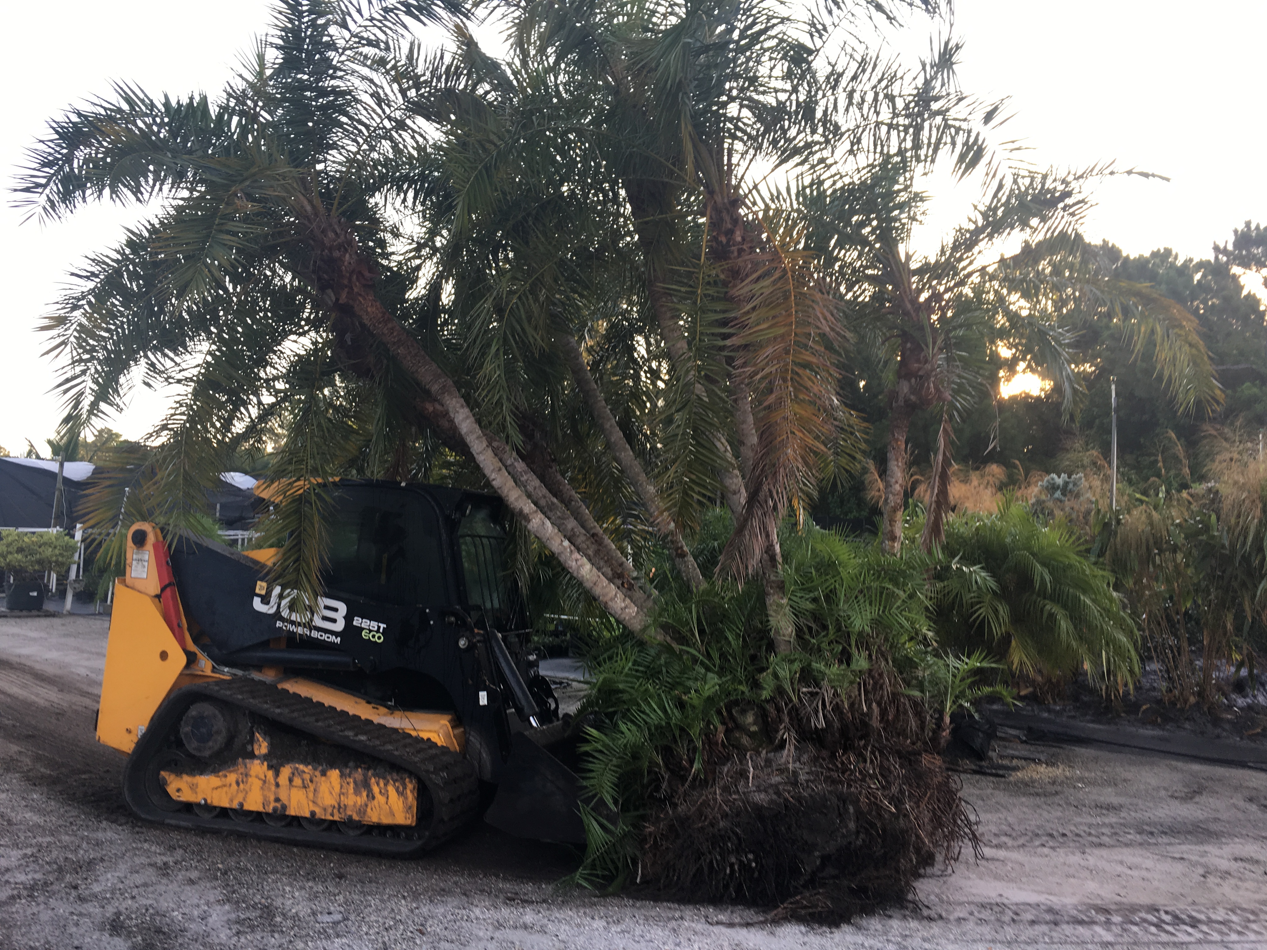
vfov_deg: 48.2
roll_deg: -2.2
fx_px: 1061
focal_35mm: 29
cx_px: 634
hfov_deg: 61.7
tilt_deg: +5.7
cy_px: 475
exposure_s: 1/120
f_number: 2.2
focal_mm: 4.15
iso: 25
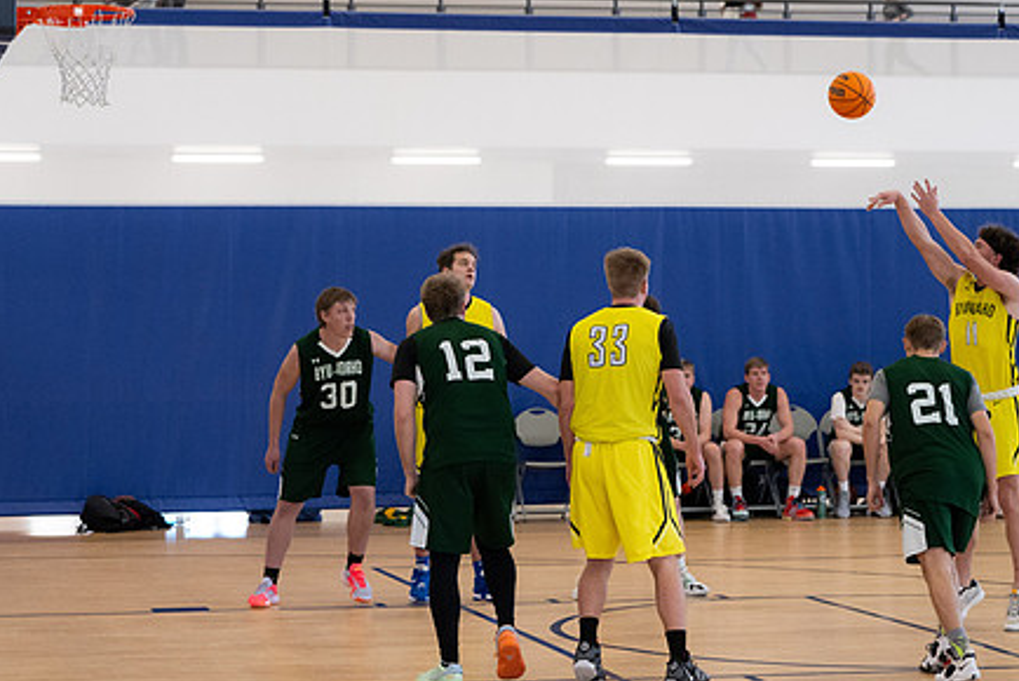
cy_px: 187
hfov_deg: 19.3
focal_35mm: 106
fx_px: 3002
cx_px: 547
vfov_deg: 12.9
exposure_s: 1/640
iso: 4000
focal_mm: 70
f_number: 3.5
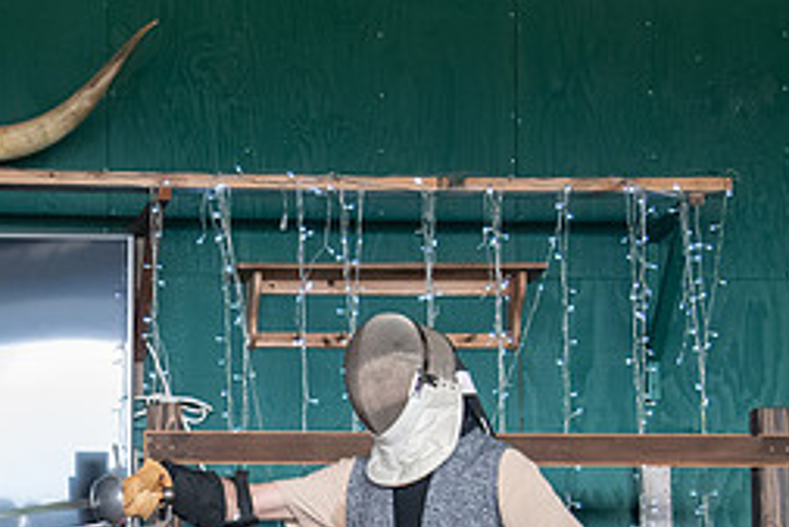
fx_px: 2938
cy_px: 644
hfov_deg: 14.9
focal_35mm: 134
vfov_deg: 10.1
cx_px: -80
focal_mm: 44
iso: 8000
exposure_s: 1/320
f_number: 5.6
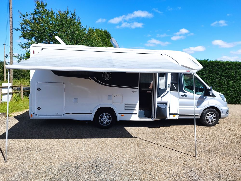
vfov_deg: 56.8
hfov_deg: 71.6
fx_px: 167
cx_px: 120
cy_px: 90
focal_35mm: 24
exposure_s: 1/1156
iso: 50
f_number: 1.89
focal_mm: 5.89
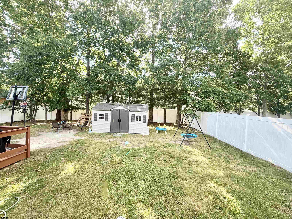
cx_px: 146
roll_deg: -2.3
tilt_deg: -0.9
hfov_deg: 102.1
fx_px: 118
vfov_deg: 85.7
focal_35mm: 14
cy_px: 110
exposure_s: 1/173
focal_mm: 2.22
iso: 50
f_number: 2.2
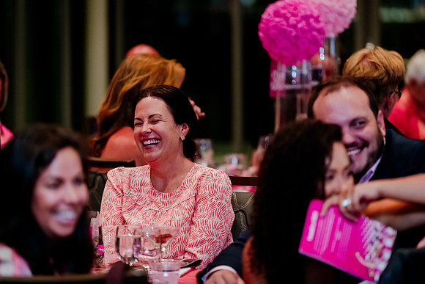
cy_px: 142
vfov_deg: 7.4
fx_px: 2184
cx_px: 212
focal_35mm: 185
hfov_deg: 11.1
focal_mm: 185
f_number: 2.8
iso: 5000
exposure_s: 1/250
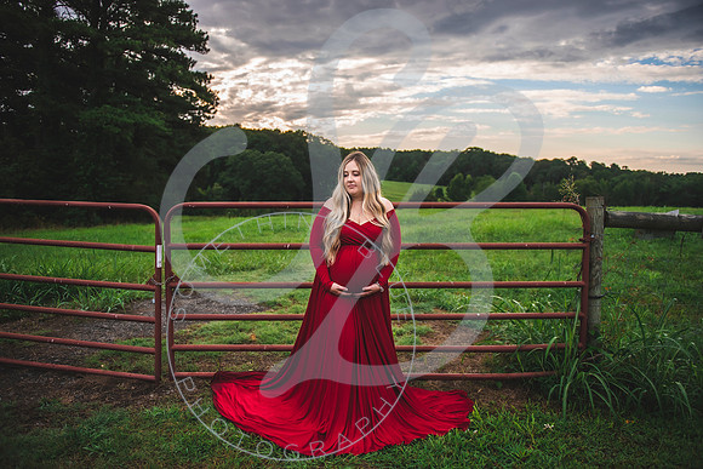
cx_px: 352
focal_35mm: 25
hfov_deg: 71.8
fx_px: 485
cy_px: 234
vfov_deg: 51.6
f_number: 2.8
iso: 200
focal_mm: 24
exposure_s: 1/1000
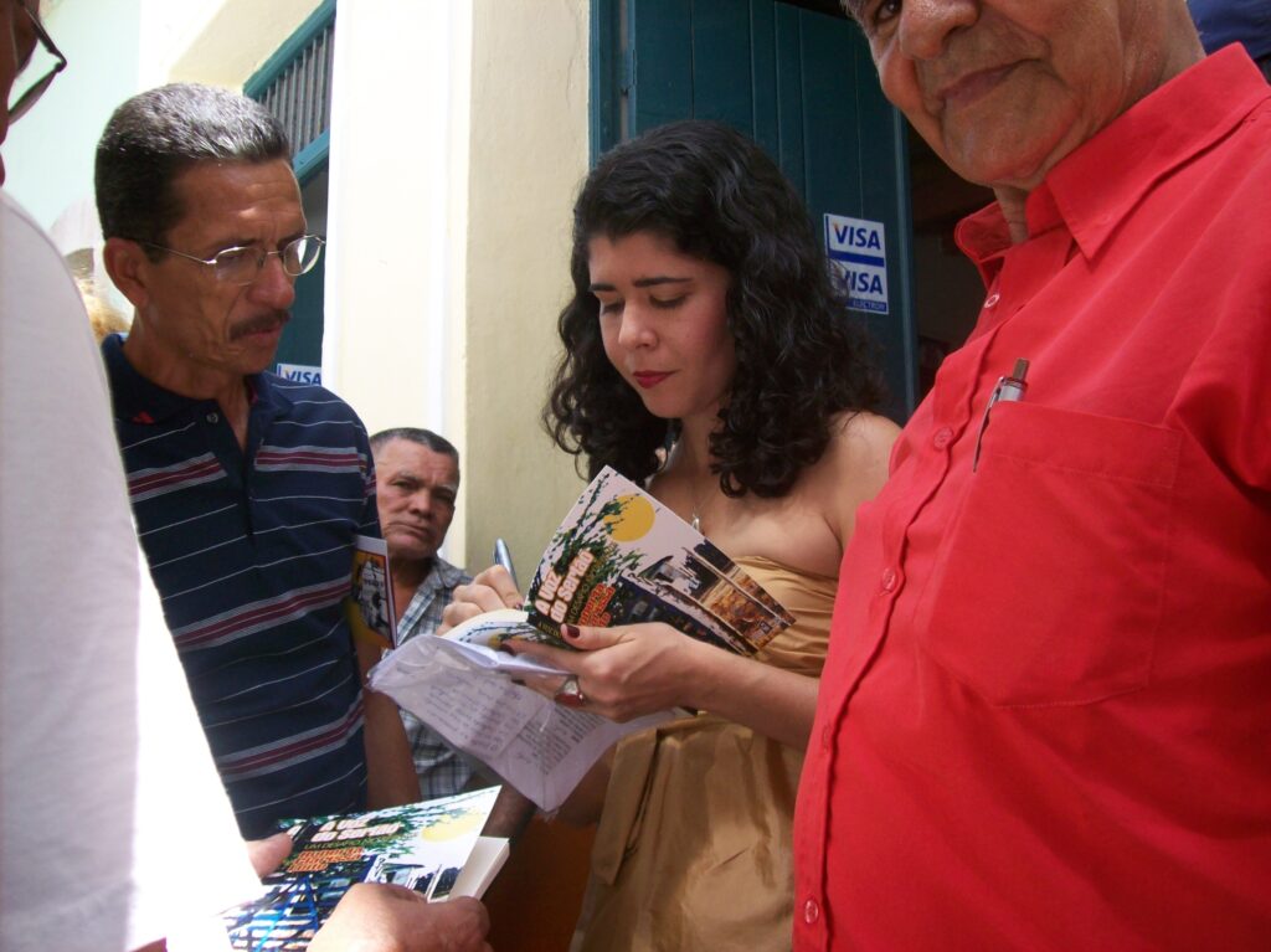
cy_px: 476
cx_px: 636
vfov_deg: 39.6
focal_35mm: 36
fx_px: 1321
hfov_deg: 51.4
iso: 80
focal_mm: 6
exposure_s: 1/305
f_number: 2.7
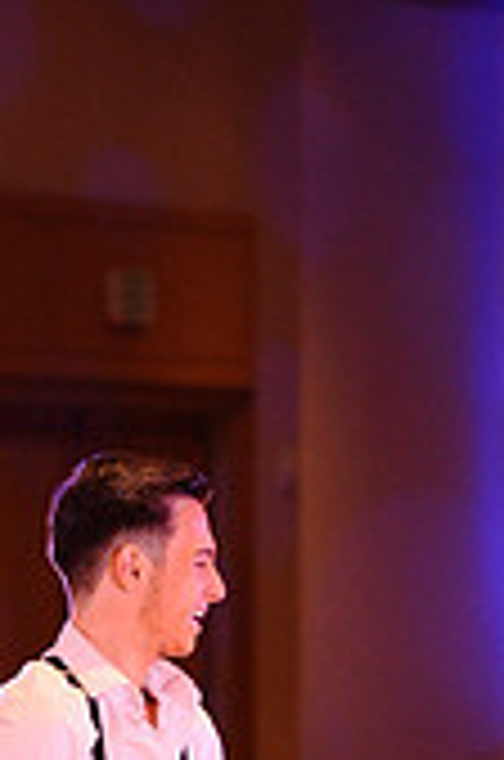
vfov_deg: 4.4
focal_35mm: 464
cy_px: 971
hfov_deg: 2.9
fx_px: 9783
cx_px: 464
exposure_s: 1/250
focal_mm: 135
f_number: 5.6
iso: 1600
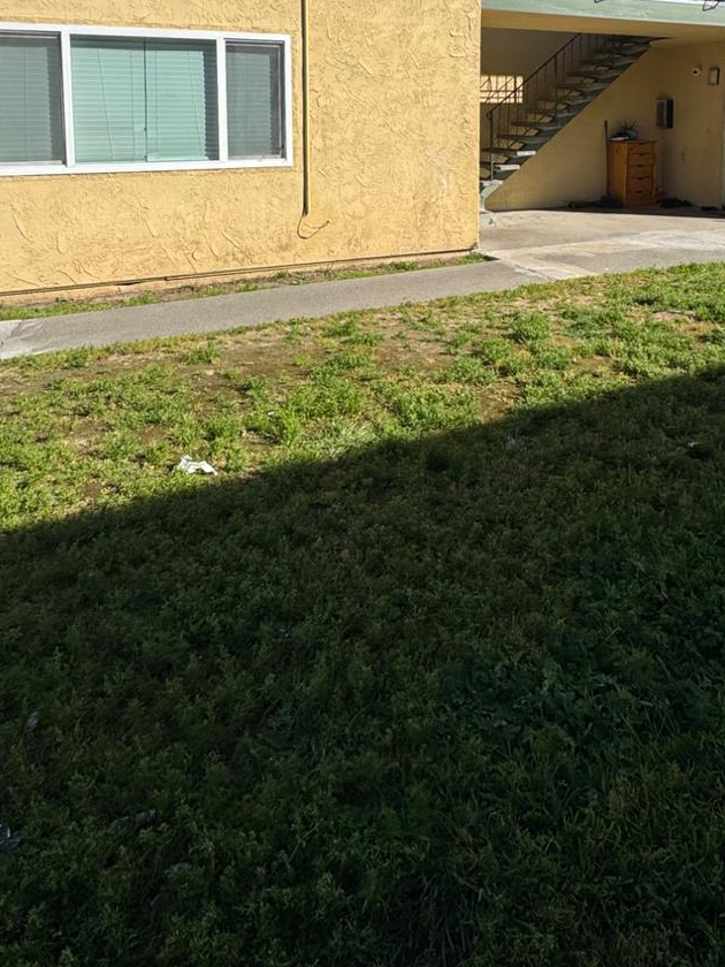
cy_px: 172
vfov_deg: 62.5
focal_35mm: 25
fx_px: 698
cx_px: 413
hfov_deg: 54.7
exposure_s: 1/2674
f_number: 2.2
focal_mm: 2.22
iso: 40
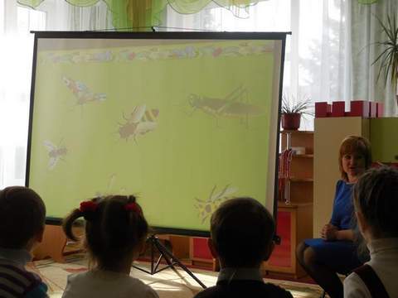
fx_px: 759
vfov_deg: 22.3
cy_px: 149
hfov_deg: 29.4
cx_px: 199
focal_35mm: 66
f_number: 4.2
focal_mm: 10.9
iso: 125
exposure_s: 1/80
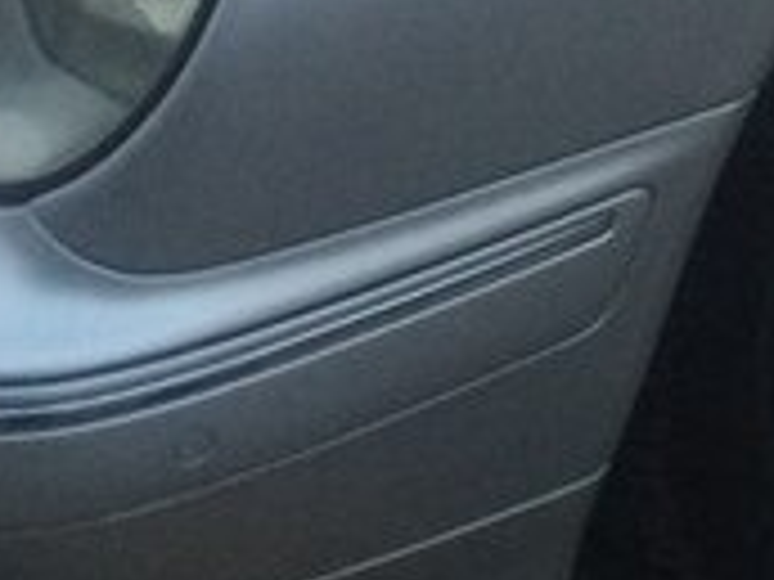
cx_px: 932
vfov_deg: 12.4
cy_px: -384
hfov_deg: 16.9
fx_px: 2482
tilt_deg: -22.4
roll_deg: -5.5
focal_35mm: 111
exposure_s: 1/33
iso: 64
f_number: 2.2
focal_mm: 4.15
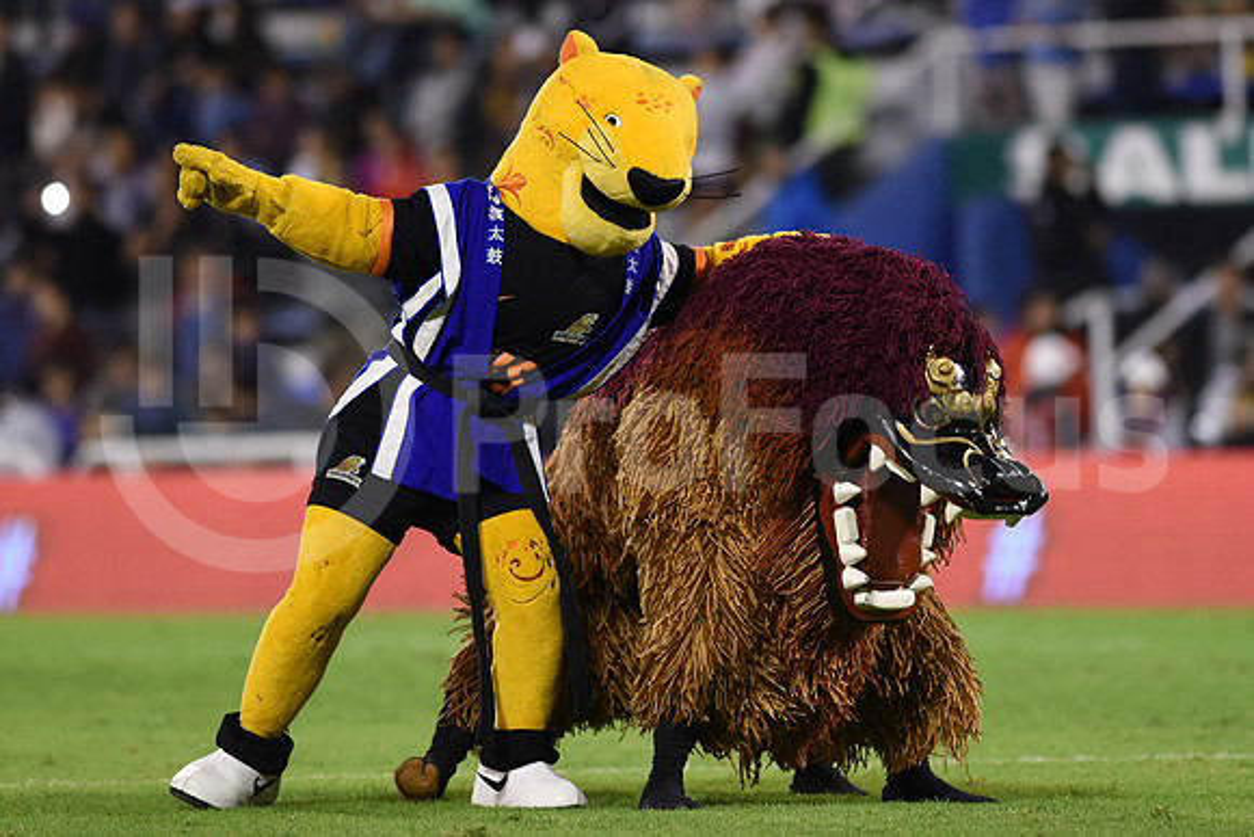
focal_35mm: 300
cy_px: 418
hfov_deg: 6.9
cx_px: 627
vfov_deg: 4.6
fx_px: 10452
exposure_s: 1/800
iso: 2000
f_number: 2.8
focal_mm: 300
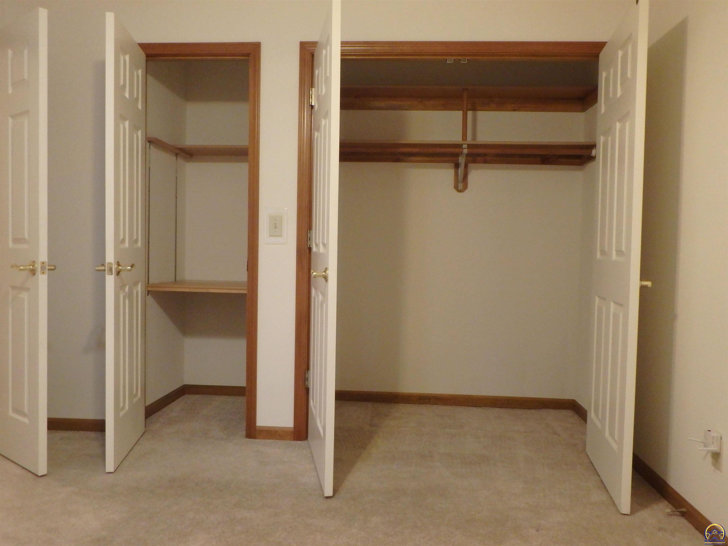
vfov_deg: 48.2
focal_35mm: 29
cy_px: 273
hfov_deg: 61.7
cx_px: 364
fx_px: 610
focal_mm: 5.2
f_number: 4.6
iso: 800
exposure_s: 1/30
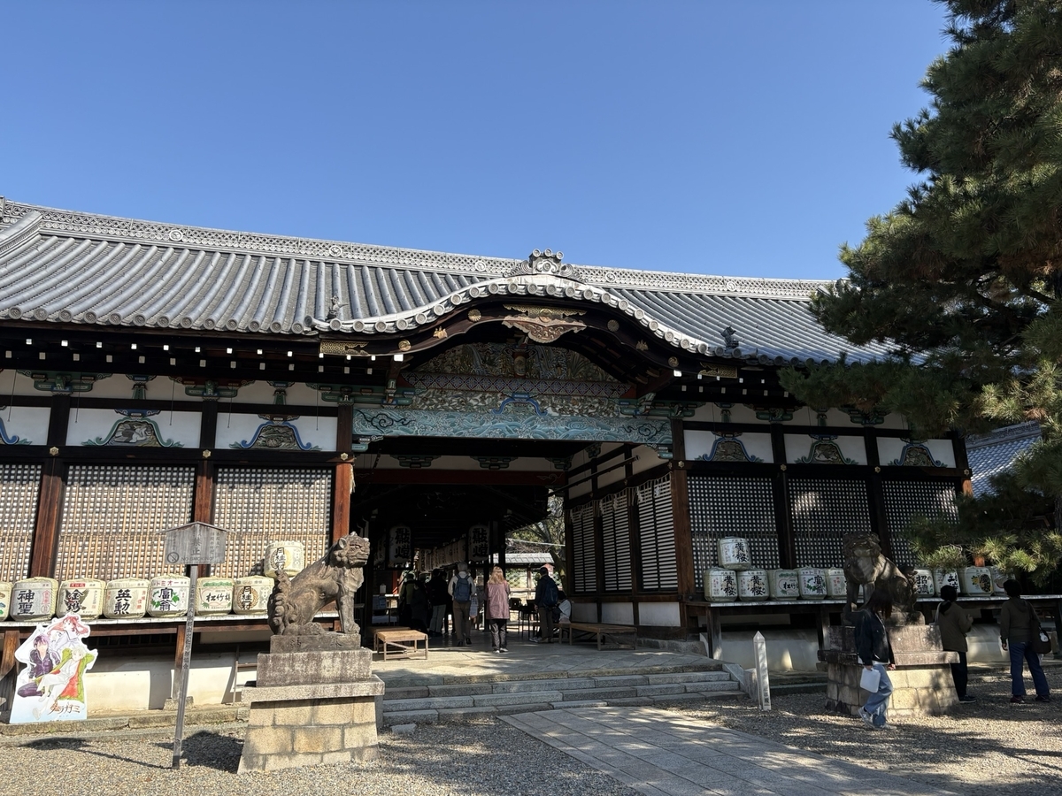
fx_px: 798
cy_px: 398
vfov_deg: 53.1
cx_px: 531
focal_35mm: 26
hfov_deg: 67.3
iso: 50
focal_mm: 5.96
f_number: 1.6
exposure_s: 1/1953
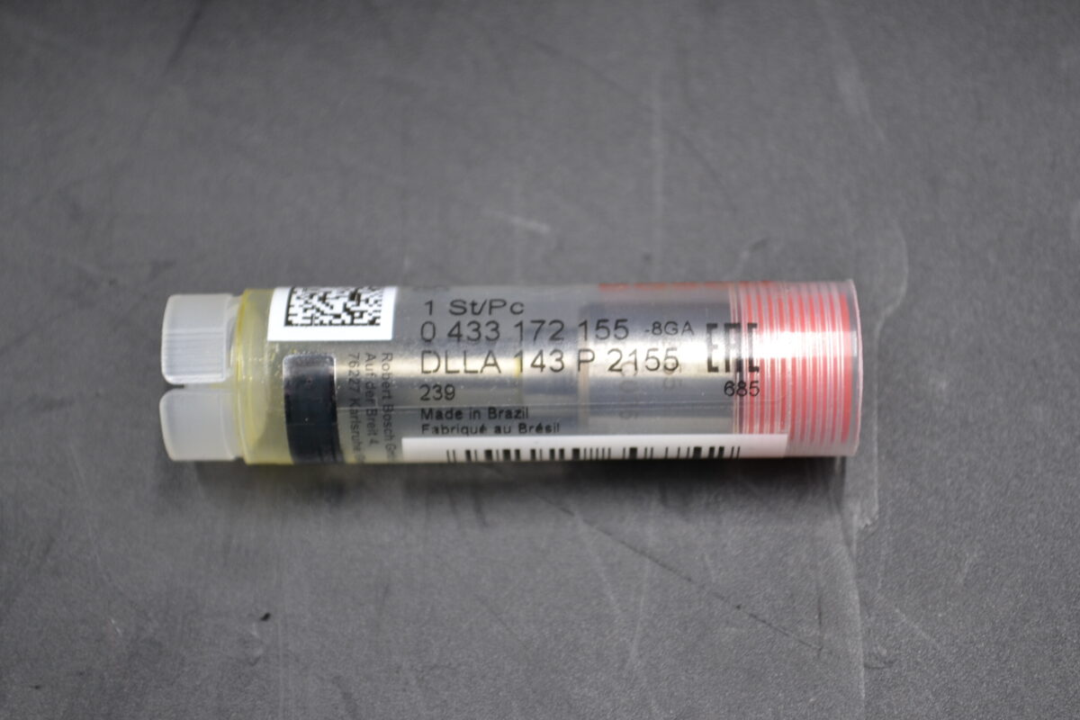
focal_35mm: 82
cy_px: 360
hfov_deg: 24.6
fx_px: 2475
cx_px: 540
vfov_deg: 16.6
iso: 400
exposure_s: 1/30
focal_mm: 55
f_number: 5.6
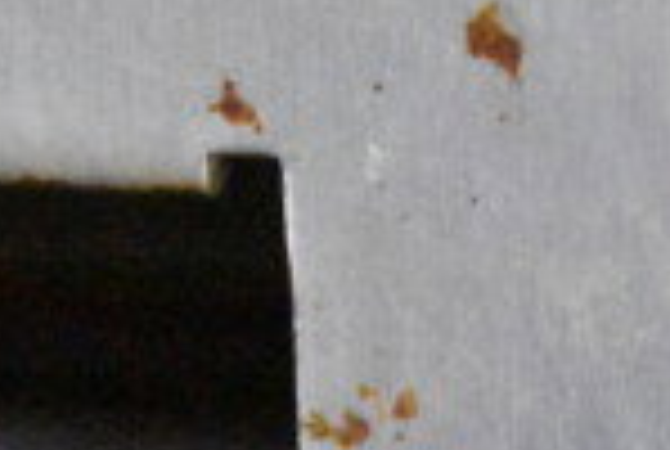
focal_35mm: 337
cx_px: 1120
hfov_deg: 6.0
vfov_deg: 4.1
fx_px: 6285
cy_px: 898
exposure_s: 1/60
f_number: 5.6
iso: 25600
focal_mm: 55
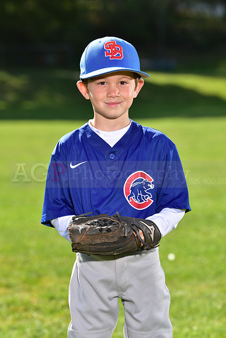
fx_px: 1270
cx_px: 113
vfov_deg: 15.2
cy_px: 169
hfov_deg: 10.2
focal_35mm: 135
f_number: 5
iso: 80
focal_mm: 135
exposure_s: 1/250
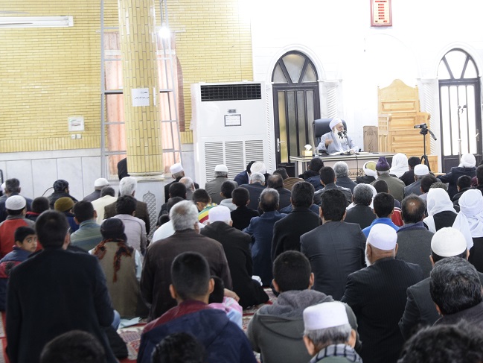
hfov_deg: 24.9
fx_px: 1085
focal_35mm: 78
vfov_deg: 19.0
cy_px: 188
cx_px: 354
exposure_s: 1/15
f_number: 5.6
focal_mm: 35
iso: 1000
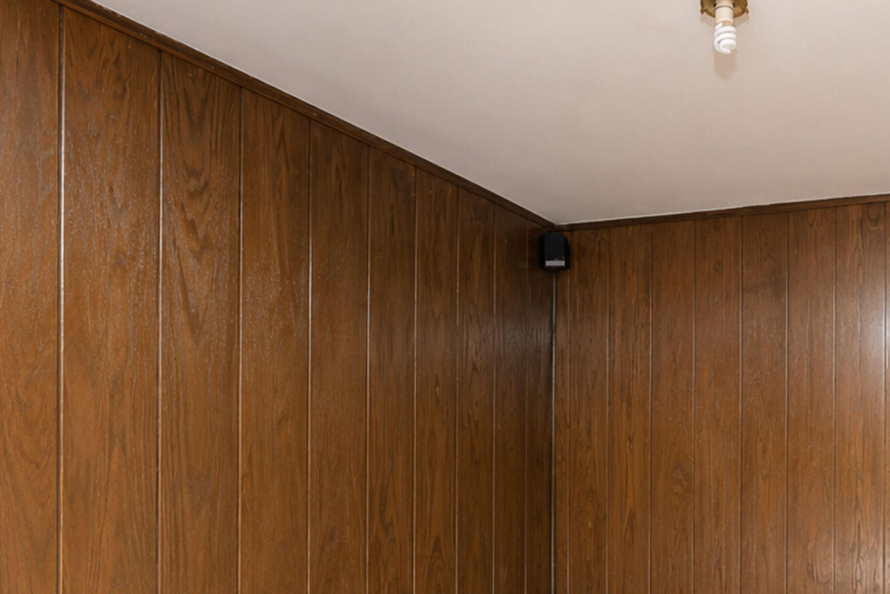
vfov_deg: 43.3
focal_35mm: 29
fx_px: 717
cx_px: 762
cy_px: 456
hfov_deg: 56.9
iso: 2000
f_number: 8
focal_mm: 10
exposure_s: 1/80
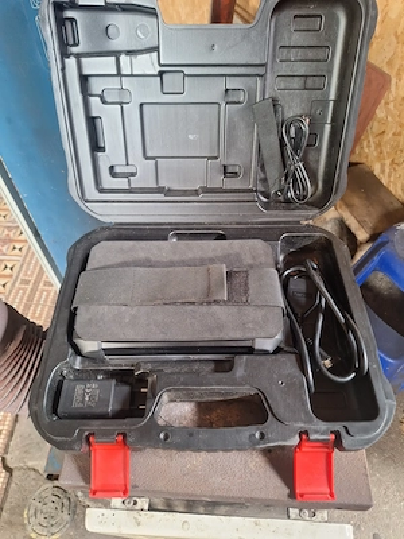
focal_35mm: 23
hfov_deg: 58.9
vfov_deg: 73.9
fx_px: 358
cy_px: 270
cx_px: 202
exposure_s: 1/25
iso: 320
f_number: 1.8
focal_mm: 5.54
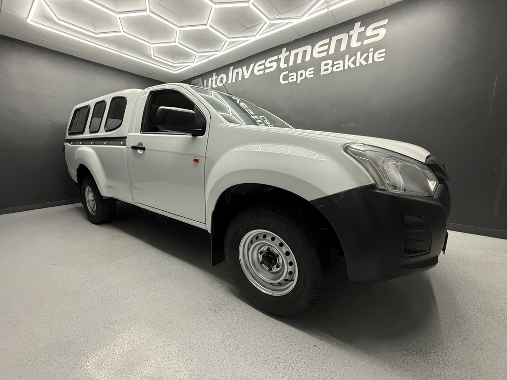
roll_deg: +0.6
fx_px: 205
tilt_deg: -9.6
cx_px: 254
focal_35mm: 14
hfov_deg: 102.1
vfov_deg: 85.7
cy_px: 190
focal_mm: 2.22
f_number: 2.2
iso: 200
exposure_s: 1/100
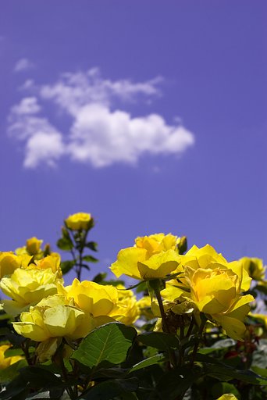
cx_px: 134
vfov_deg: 33.4
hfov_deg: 22.7
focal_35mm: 60
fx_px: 667
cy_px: 200
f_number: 8
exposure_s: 1/1000
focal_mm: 40
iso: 200
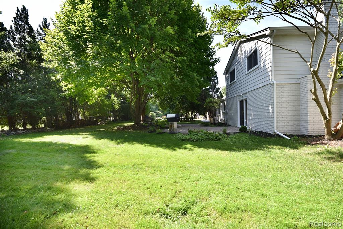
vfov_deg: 70.5
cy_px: 114
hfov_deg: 93.3
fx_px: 162
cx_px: 172
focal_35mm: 17
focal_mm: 17
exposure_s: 1/80
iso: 125
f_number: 7.1
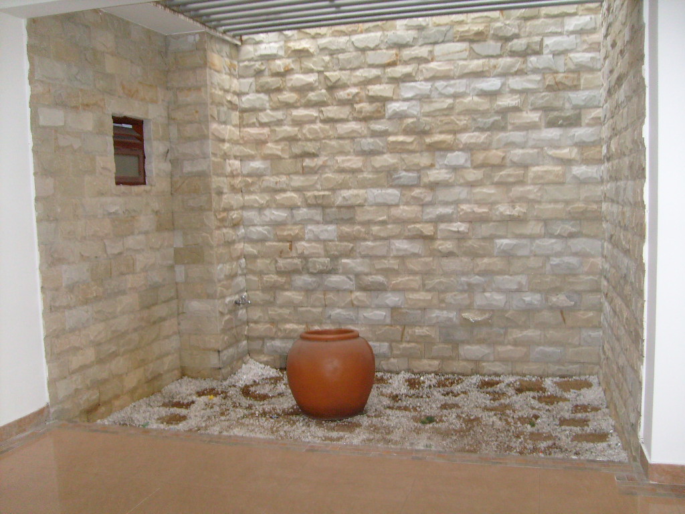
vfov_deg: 40.7
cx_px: 342
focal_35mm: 35
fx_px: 693
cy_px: 257
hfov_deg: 52.6
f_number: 2.8
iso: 120
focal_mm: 5.8
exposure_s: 1/45
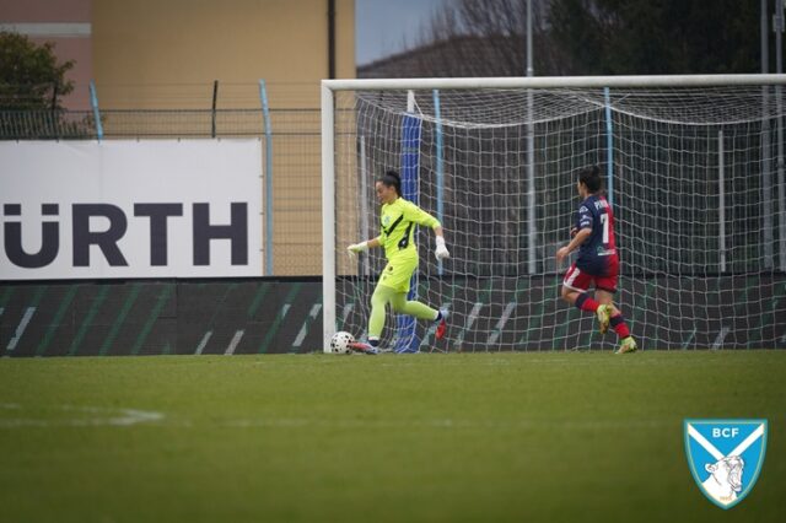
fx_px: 13093
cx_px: 393
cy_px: 262
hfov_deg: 3.4
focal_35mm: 600
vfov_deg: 2.3
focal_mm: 600
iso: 1250
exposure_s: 1/1250
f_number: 6.3
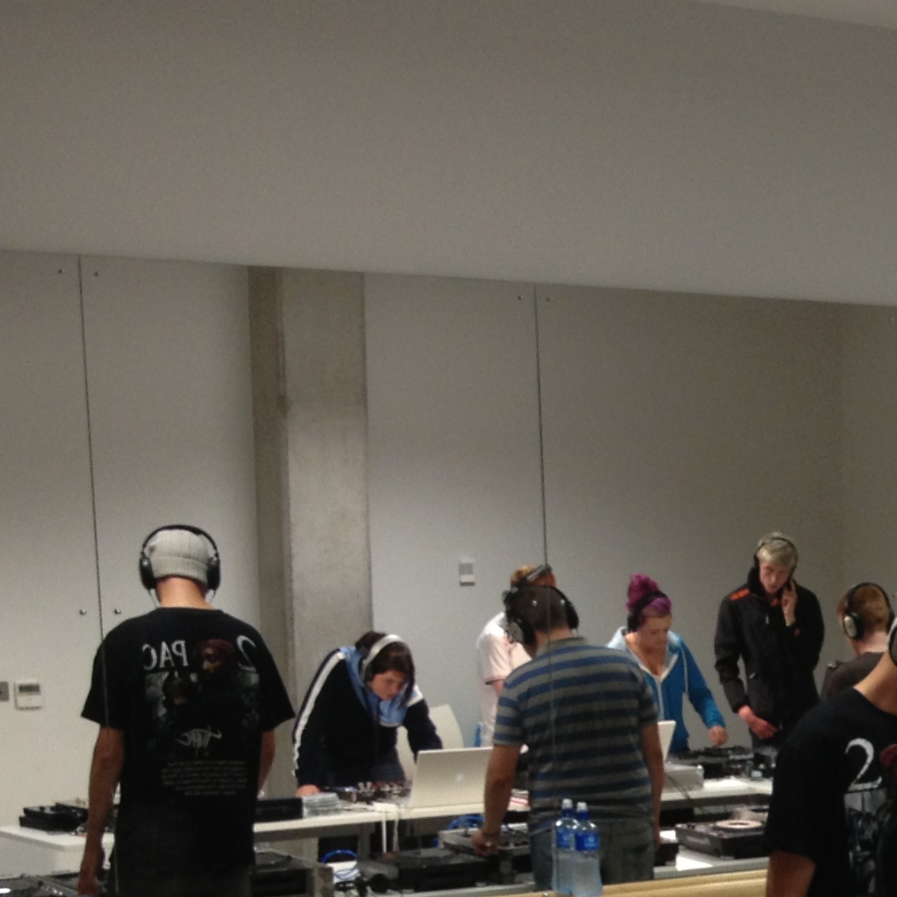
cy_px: 953
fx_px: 2932
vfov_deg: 16.9
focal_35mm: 100
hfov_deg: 16.2
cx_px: 1277
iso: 80
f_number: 2.4
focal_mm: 4.28
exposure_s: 1/20
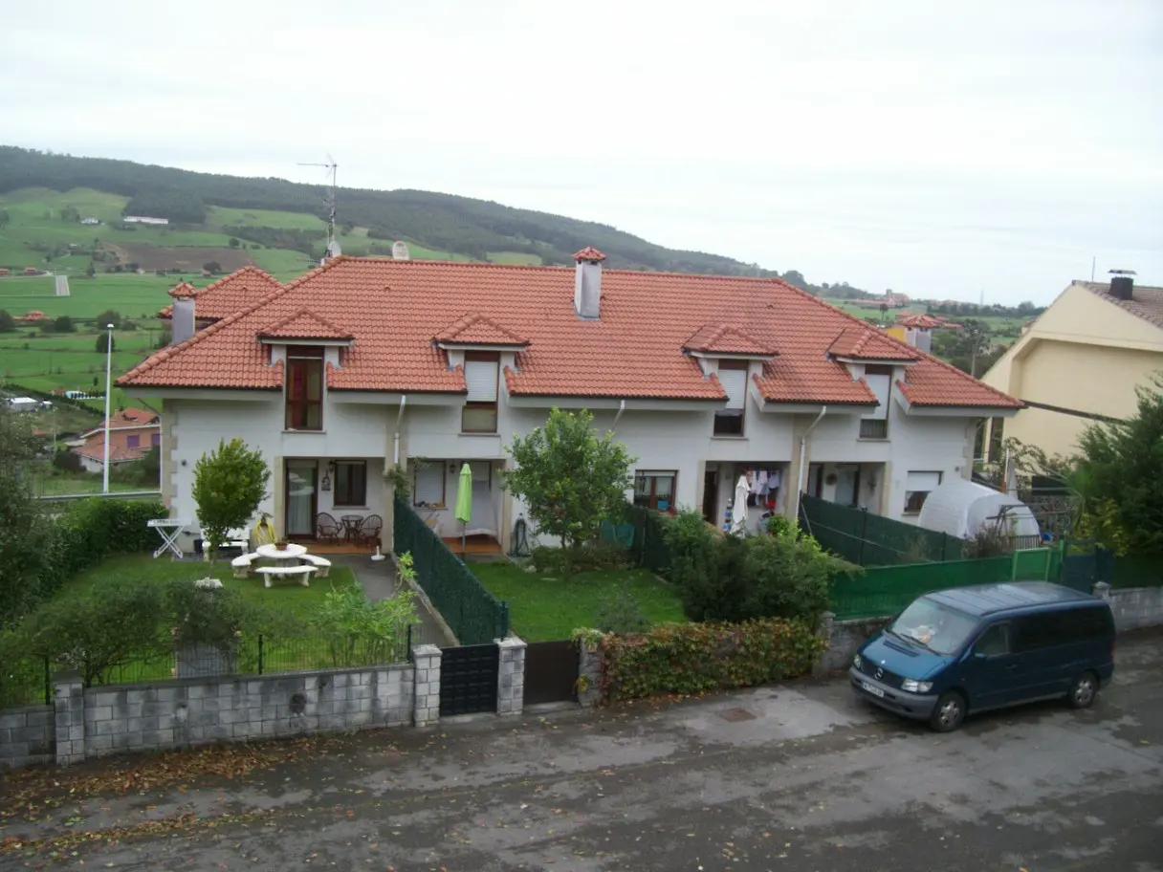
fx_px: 1142
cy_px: 436
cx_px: 582
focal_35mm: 34
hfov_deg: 54.0
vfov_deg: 41.8
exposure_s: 1/199
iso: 80
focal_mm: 5.6
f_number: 2.7
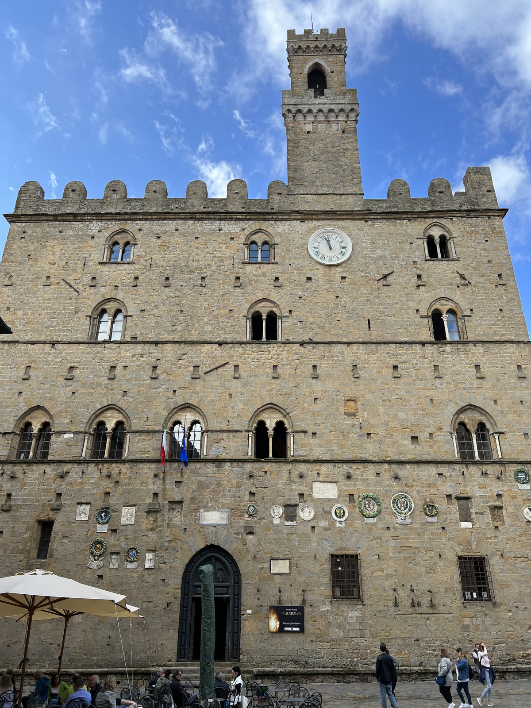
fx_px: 532
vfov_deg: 67.3
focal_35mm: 26
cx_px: 266
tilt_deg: +25.9
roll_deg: -0.6
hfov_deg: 53.1
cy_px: 354
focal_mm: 5.7
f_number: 1.5
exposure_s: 1/1751
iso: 50
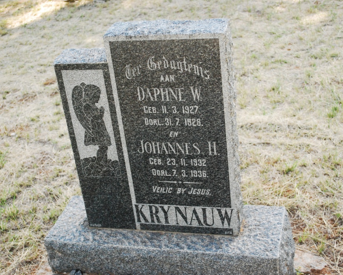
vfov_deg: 27.6
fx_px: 558
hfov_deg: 34.2
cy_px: 137
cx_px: 171
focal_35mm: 55
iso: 1600
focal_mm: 32
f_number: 5
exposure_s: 1/1000
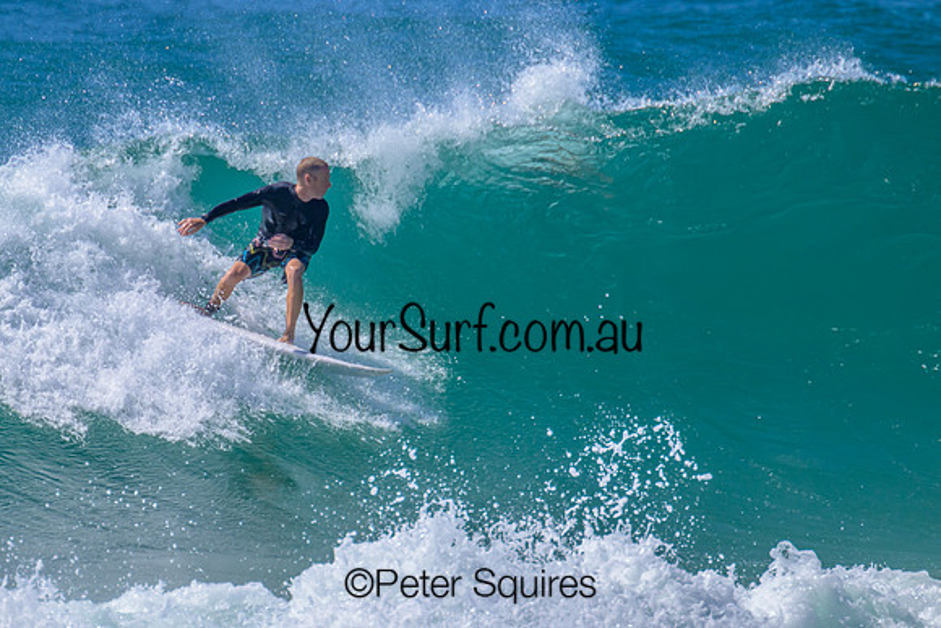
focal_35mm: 1029
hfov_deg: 2.0
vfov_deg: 1.3
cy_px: 263
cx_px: 336
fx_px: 26911
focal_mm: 800
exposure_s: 1/2000
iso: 800
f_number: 11
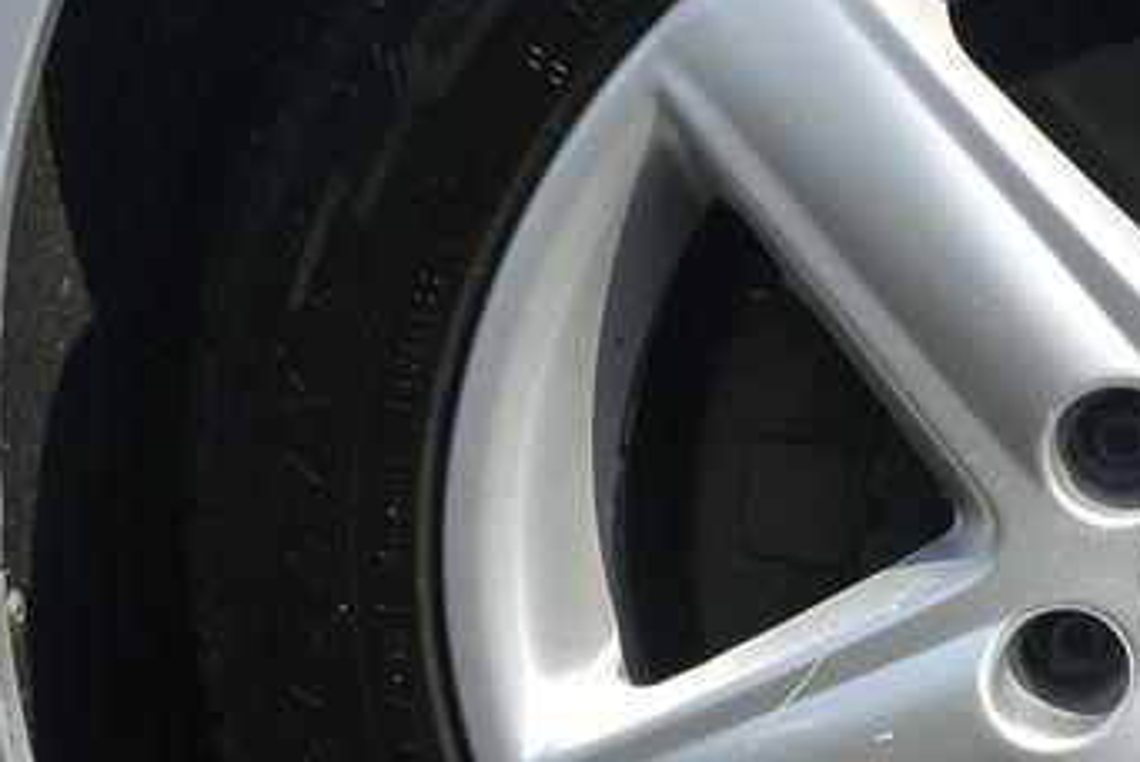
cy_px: 570
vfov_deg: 16.8
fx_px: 2567
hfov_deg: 23.4
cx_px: 1267
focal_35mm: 81
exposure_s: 1/1250
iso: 160
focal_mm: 10
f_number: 5
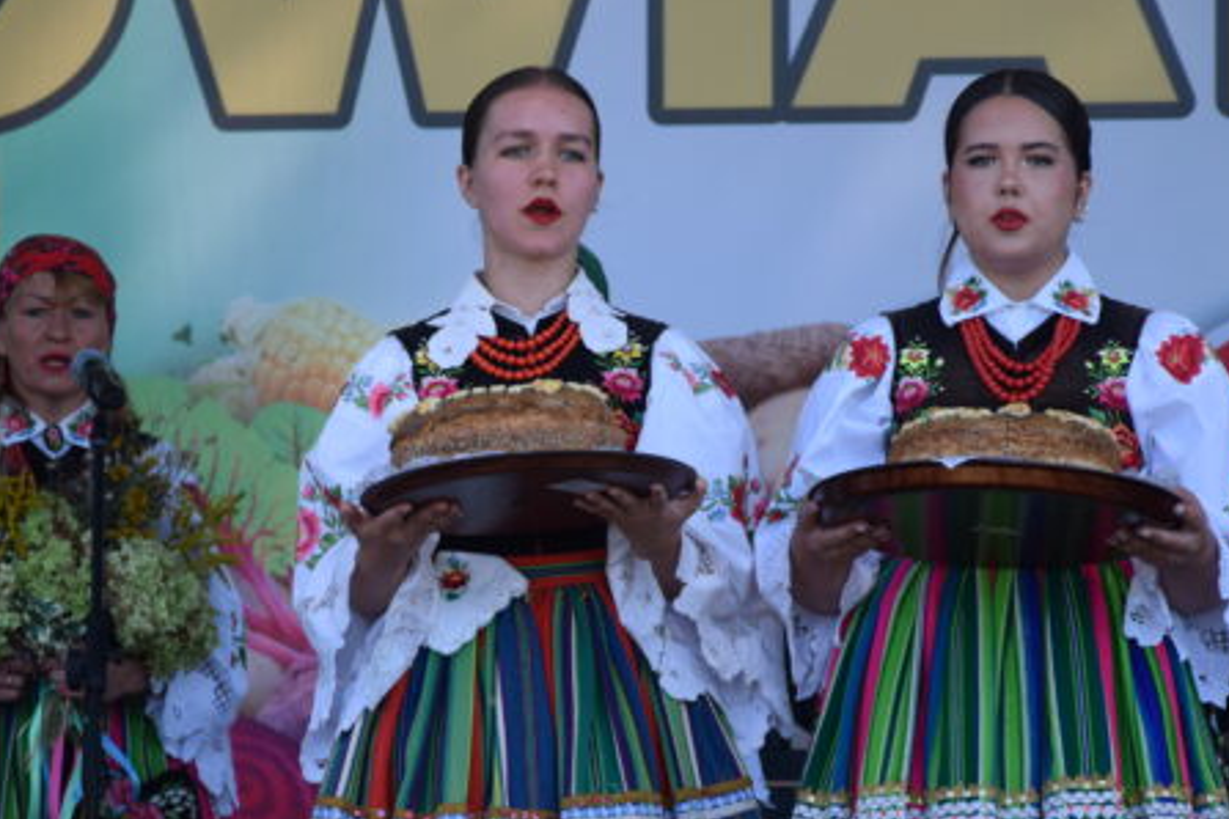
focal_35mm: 240
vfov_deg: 5.7
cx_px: 485
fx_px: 8185
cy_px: 525
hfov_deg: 8.6
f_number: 5.6
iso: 800
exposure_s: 1/800
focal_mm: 105
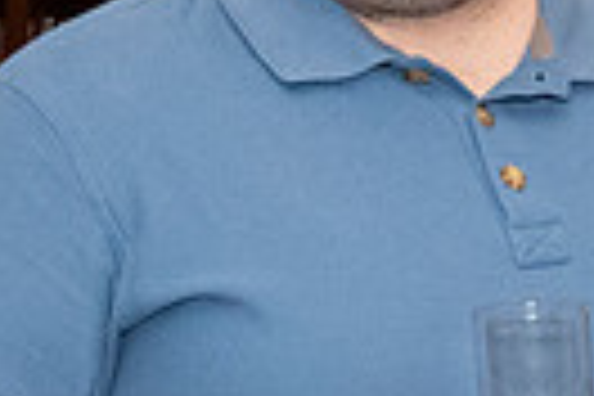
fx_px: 3267
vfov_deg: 6.9
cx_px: 1044
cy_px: 277
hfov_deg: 9.9
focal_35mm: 198
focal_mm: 30
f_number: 9
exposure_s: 1/125
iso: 8000
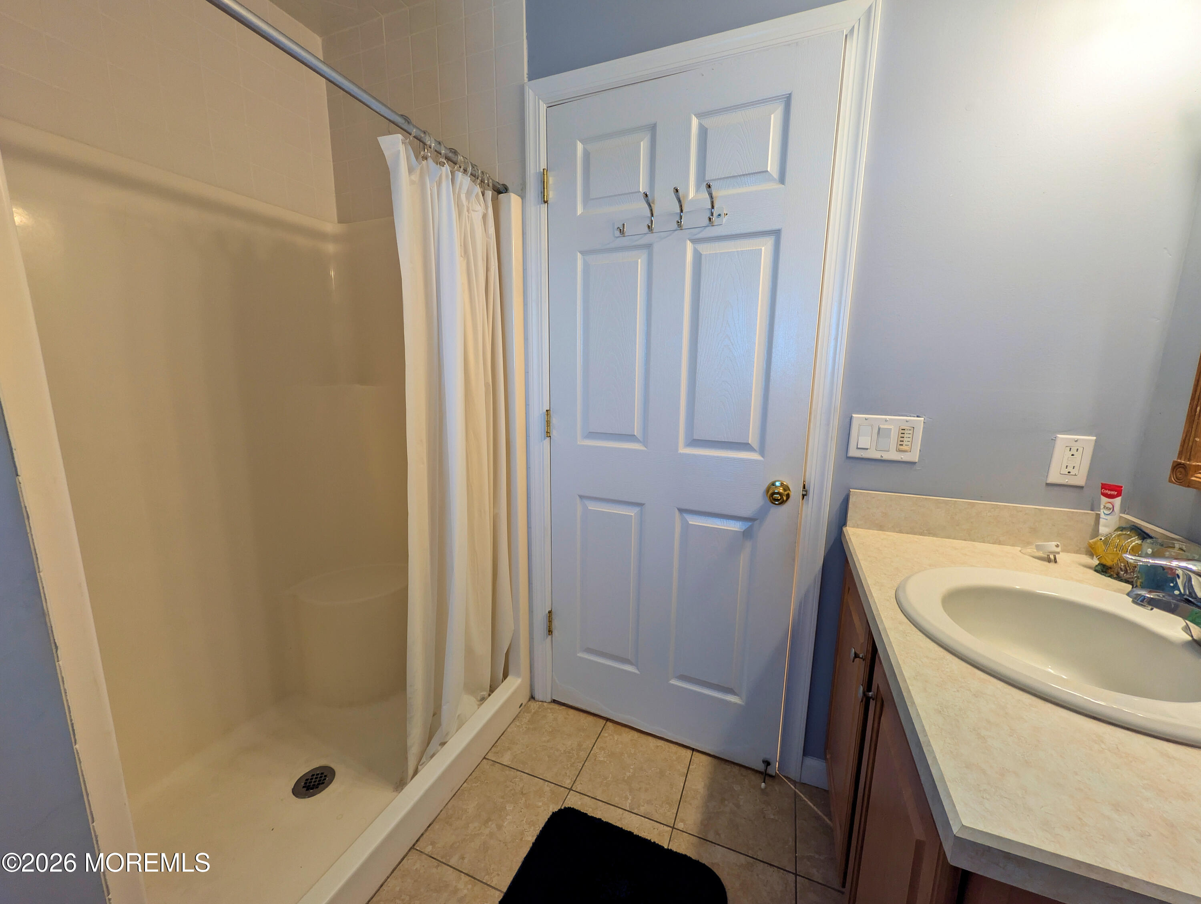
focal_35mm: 12
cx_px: 600
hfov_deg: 110.5
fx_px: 417
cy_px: 452
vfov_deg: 94.6
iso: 59
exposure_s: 1/120
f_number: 1.7
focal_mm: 2.02
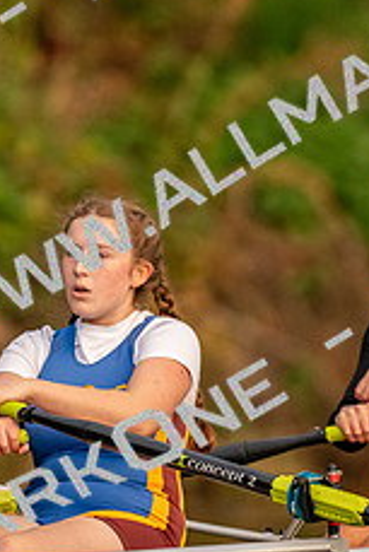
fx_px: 23272
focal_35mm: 1516
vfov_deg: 1.4
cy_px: 352
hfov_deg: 0.9
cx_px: 215
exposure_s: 1/2500
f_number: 4
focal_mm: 600
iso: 3200
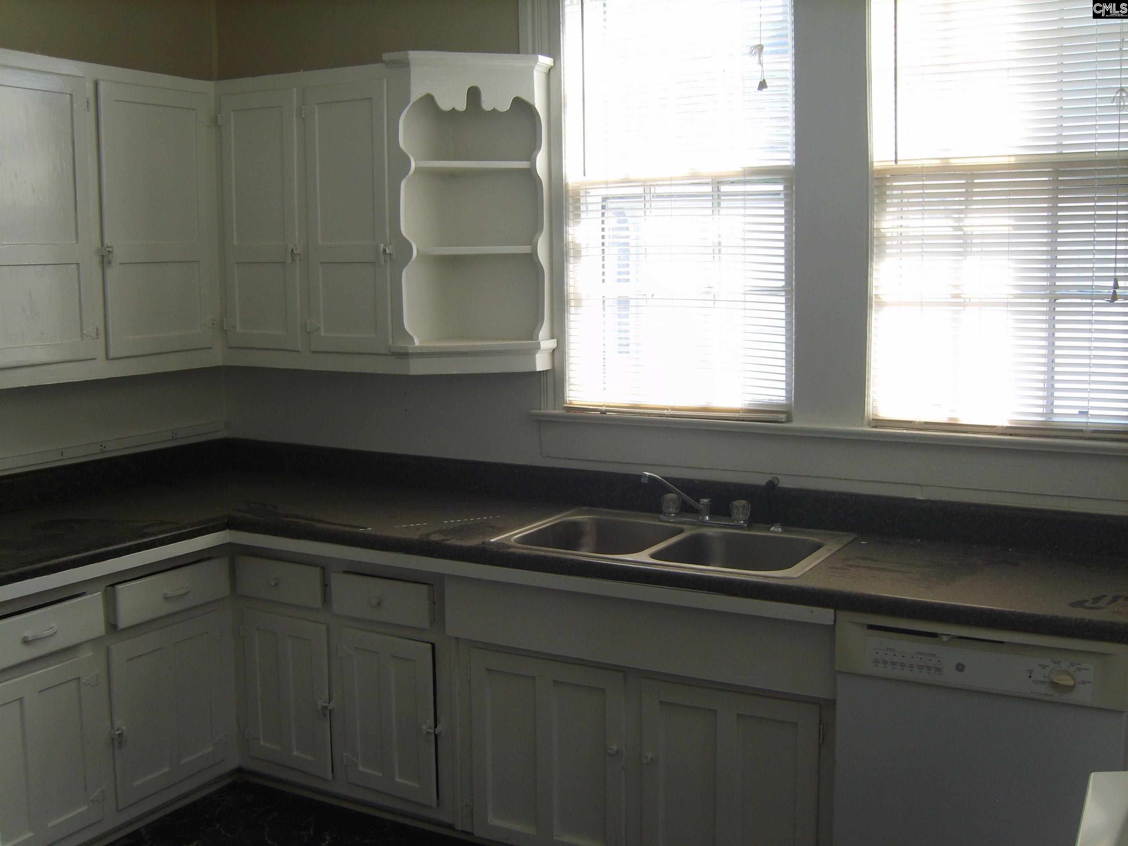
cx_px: 564
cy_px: 423
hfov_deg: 52.6
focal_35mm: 35
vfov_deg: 40.7
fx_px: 1141
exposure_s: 1/125
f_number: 2.8
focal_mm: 7.4
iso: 50
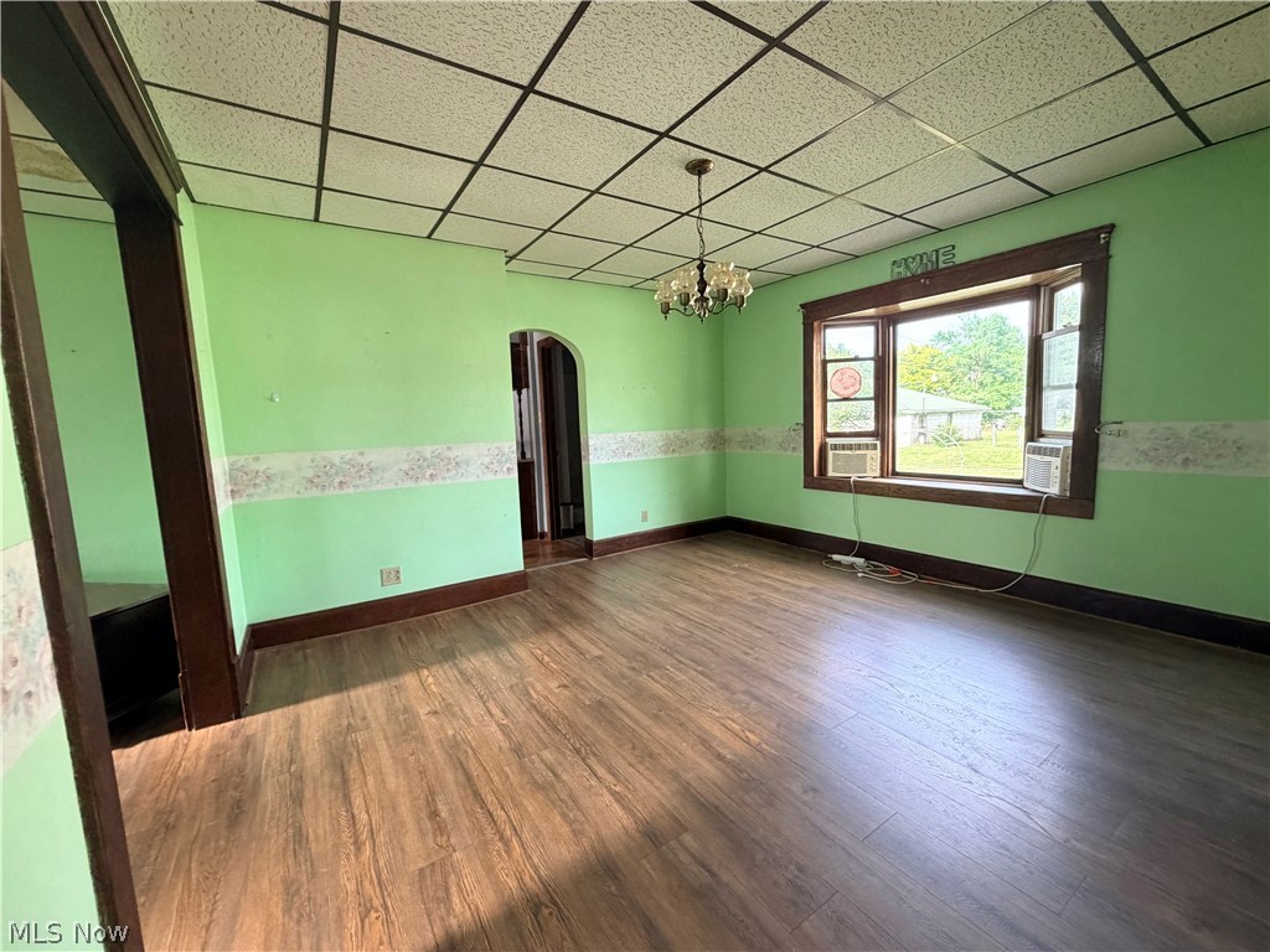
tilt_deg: -3.6
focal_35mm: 14
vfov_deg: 85.7
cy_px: 476
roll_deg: +2.7
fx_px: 514
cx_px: 635
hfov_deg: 102.1
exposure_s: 1/121
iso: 320
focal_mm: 2.22
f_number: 2.2
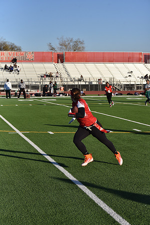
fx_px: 512
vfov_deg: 24.8
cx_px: 75
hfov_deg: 16.7
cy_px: 112
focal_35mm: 82
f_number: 5.6
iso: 900
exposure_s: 1/4000
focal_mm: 82
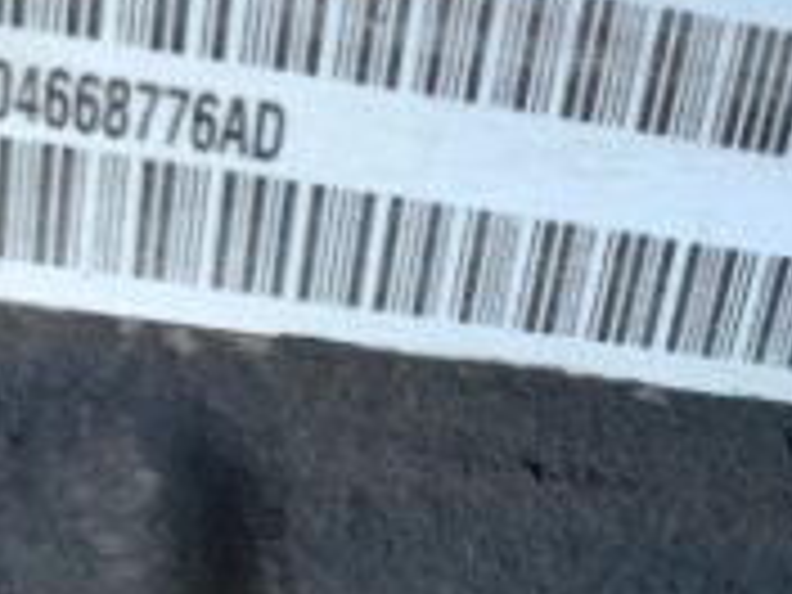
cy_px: 333
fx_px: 1945
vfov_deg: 17.4
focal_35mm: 85
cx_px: 873
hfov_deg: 21.8
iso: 40
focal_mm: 5.23
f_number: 1.8
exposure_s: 1/50
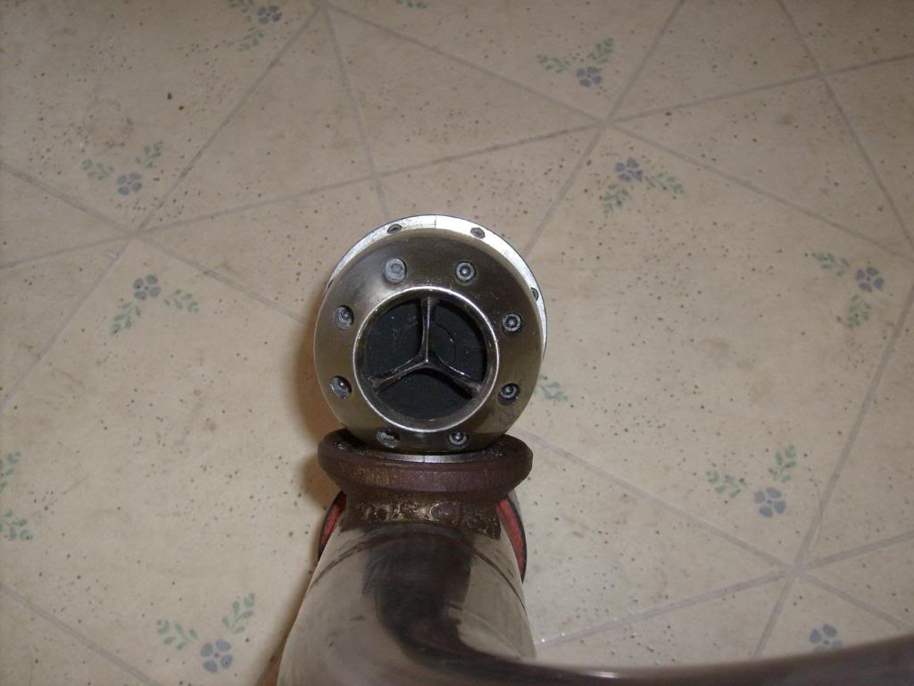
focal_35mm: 43
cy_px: 343
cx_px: 457
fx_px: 1135
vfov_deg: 33.6
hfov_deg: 43.9
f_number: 3
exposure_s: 1/45
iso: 100
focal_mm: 7.2
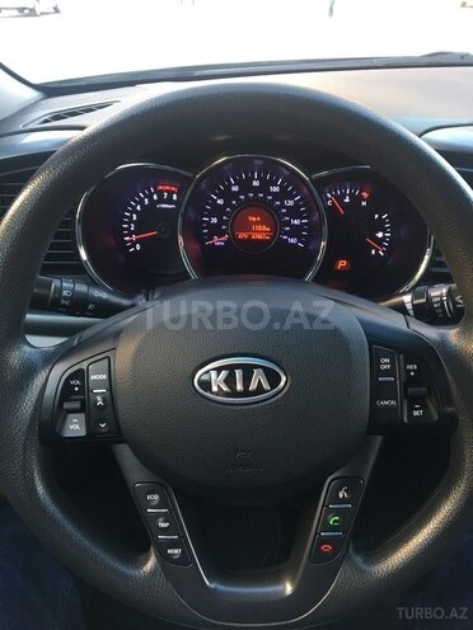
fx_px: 528
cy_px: 315
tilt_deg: -31.3
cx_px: 236
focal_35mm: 29
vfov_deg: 61.7
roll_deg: +1.9
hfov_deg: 48.2
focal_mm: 4.15
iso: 125
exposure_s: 1/33
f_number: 2.2
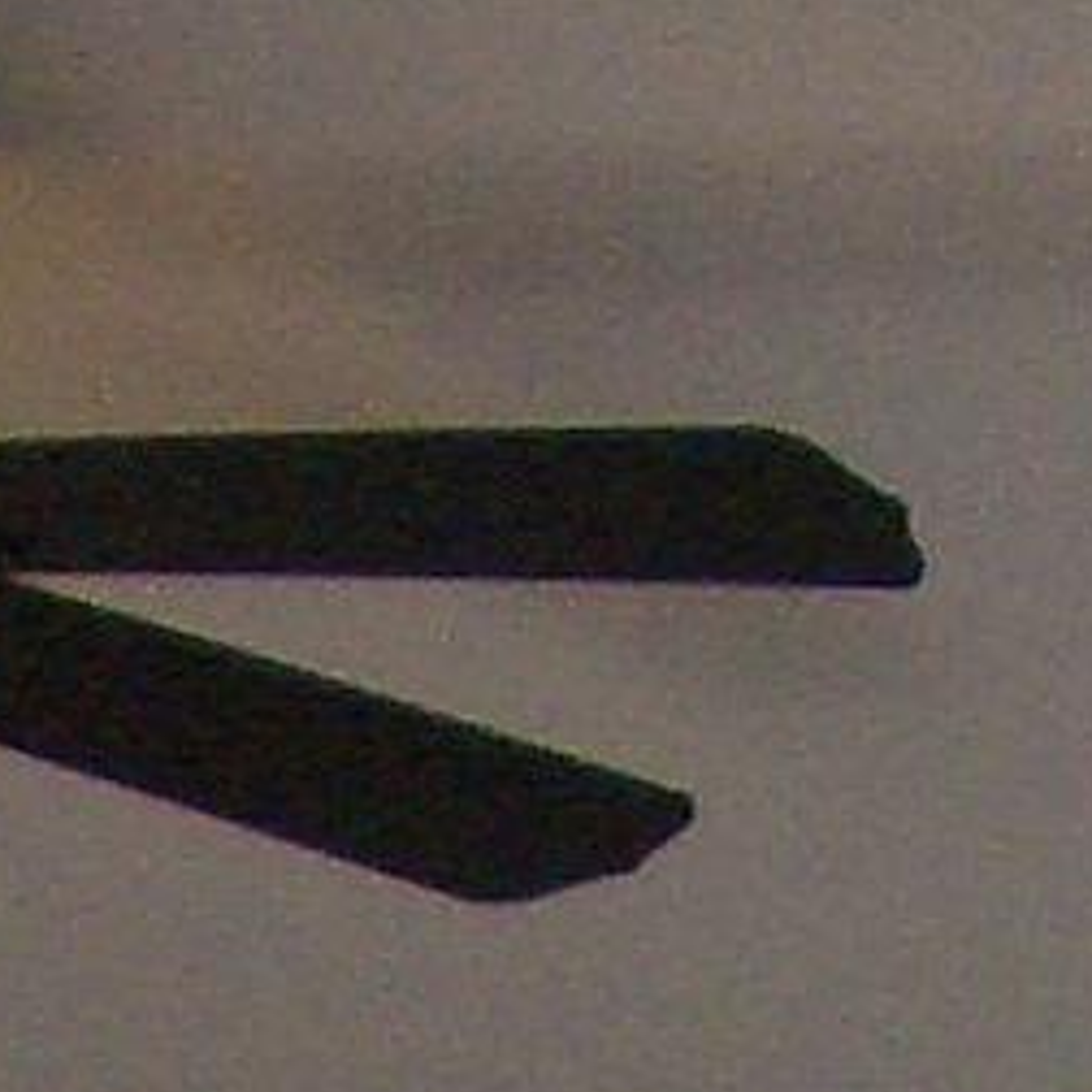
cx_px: -546
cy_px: 4073
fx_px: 11207
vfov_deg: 5.1
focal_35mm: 314
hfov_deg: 5.5
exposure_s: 1/60
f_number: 2.6
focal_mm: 5.8
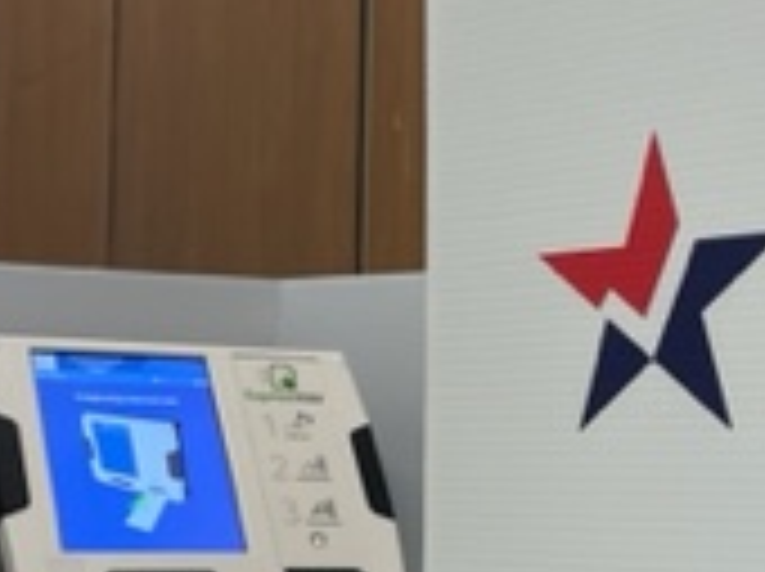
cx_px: 441
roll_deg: -1.5
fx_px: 2163
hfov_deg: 20.0
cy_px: 387
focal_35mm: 98
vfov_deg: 15.0
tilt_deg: +4.2
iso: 100
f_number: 1.6
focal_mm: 4.2
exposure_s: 1/120
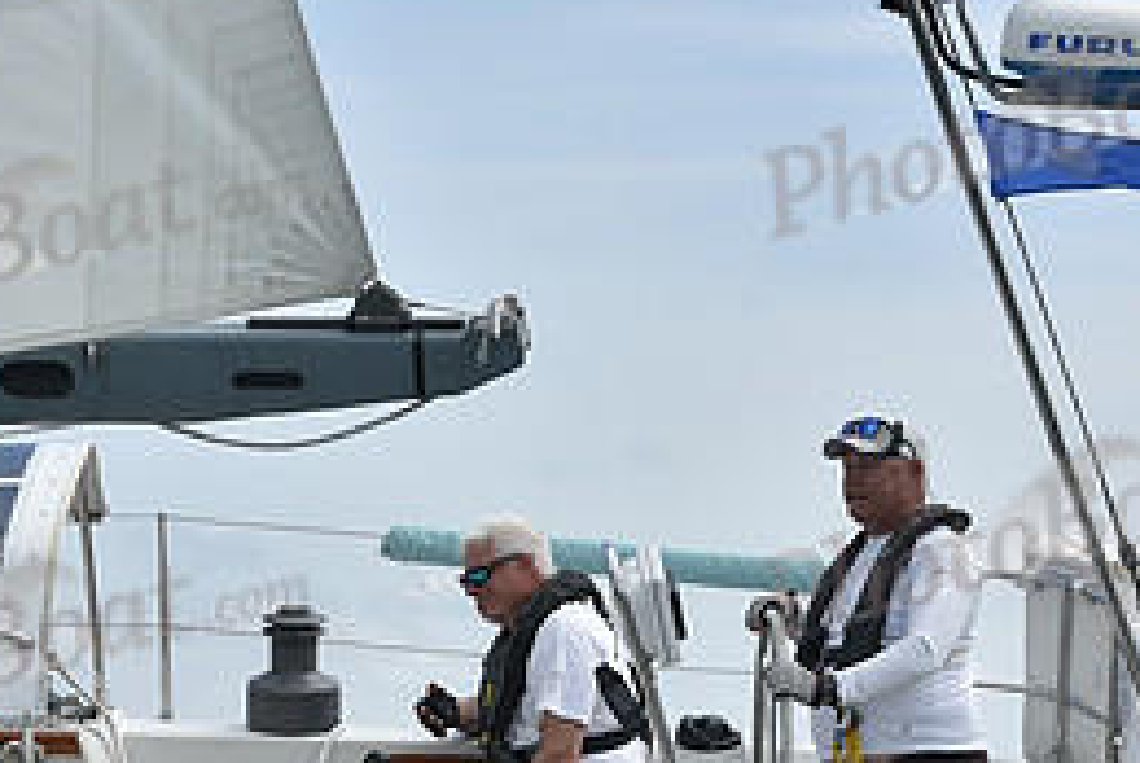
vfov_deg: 8.8
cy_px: 818
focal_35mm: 156
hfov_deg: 13.1
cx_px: 539
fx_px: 4945
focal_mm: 70
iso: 200
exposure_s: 1/1250
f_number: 6.3
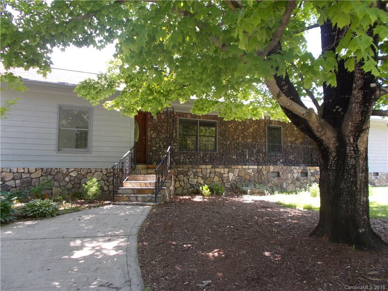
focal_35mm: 26
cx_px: 194
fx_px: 291
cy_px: 146
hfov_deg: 67.3
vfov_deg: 53.1
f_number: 3.2
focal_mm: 4.6
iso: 80
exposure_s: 1/60
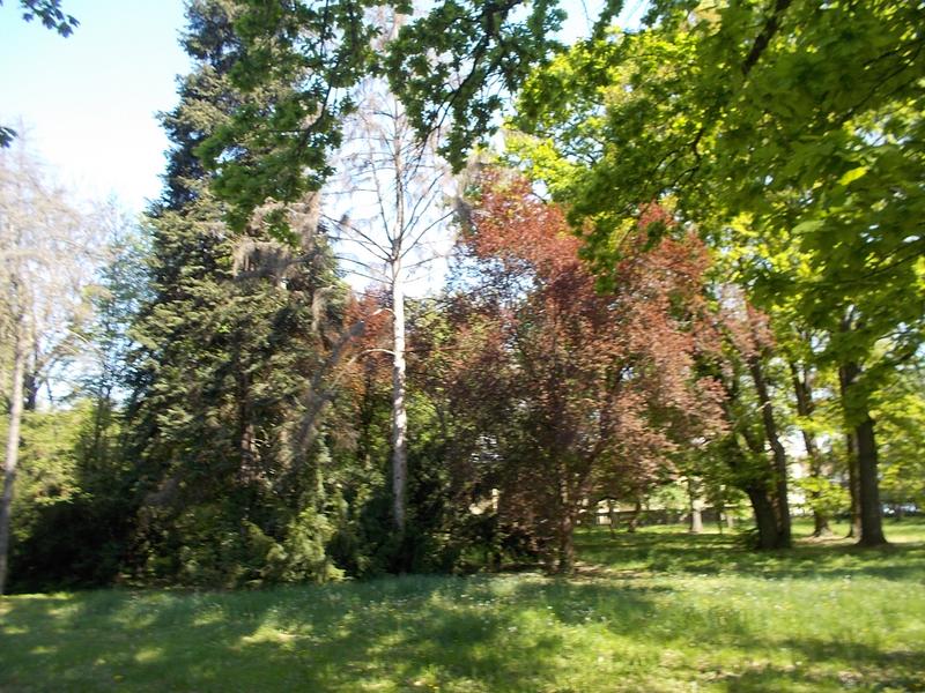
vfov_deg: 48.2
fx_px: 775
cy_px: 346
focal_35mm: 29
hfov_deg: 61.7
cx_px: 462
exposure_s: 1/160
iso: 80
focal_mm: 4.1
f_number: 3.3
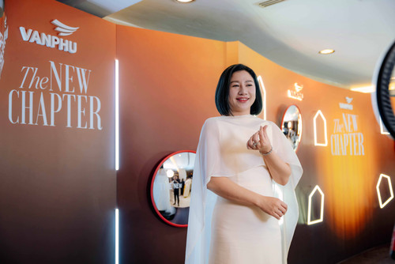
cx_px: 198
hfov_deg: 51.9
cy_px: 132
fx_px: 406
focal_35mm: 37
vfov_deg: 36.0
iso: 800
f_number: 2.8
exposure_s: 1/160
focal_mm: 37
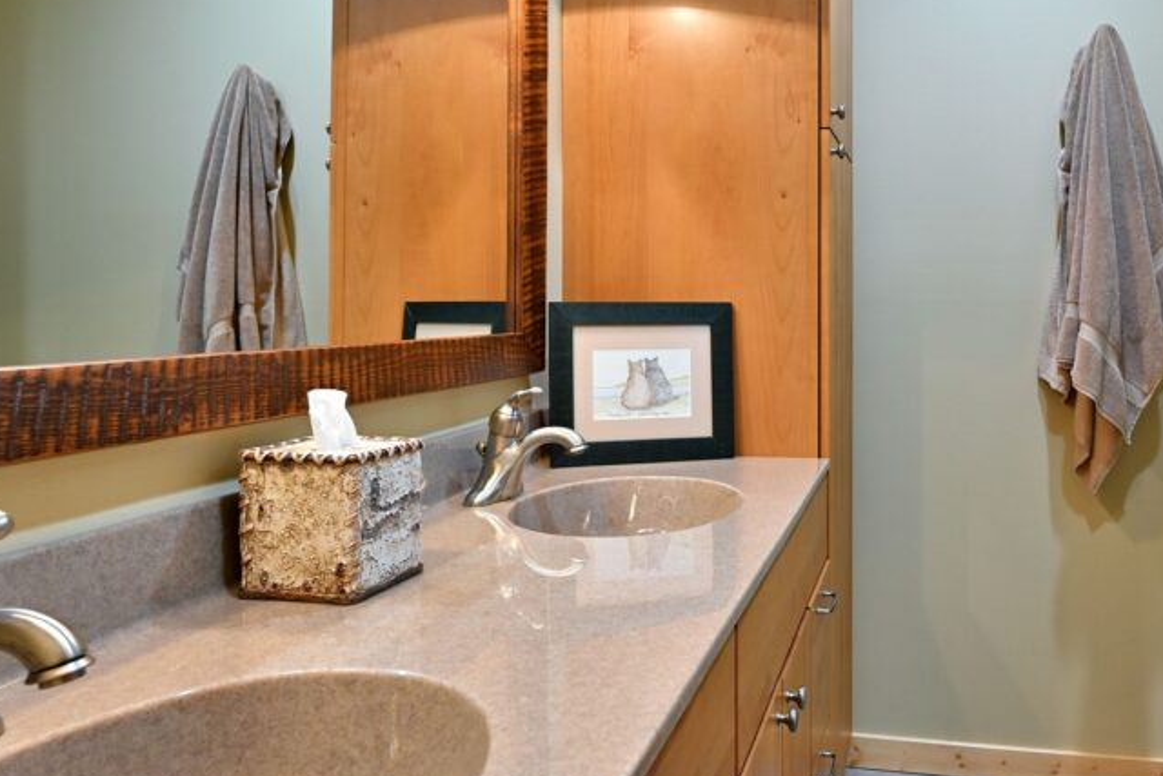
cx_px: 758
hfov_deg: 60.7
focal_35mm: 30
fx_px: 969
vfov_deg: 43.4
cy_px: 307
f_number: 5.6
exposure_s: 1/25
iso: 250
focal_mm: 16
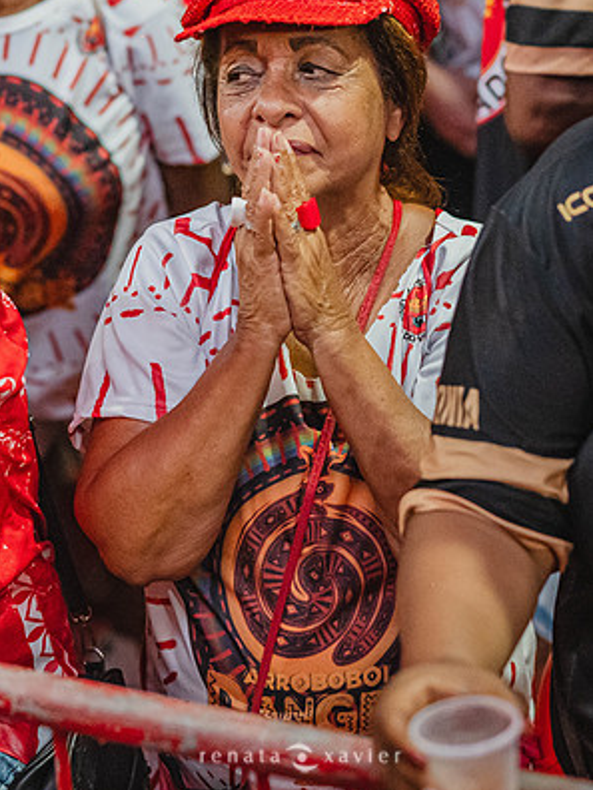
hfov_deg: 12.0
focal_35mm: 123
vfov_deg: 16.0
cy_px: 343
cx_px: 236
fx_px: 2809
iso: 2000
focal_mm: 50
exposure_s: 1/1000
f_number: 1.6
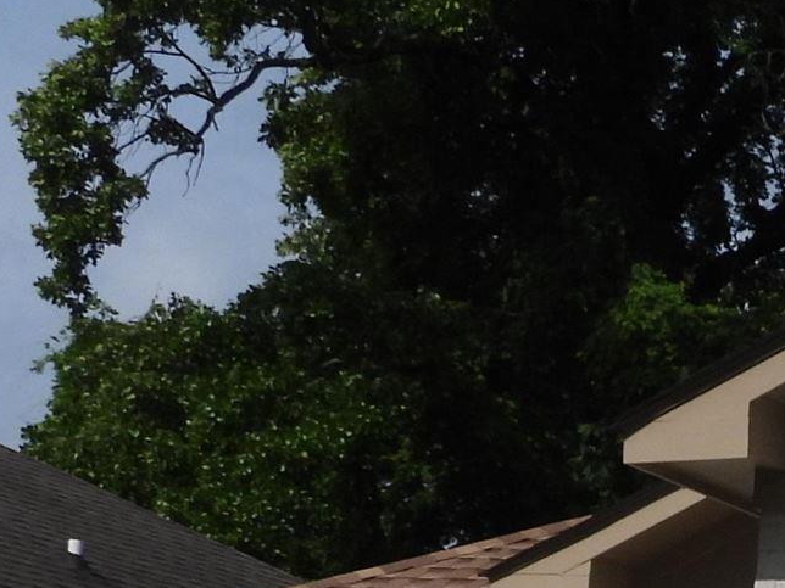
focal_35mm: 167
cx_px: 1446
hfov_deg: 11.0
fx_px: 3787
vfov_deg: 8.7
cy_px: 872
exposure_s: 1/1600
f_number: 5
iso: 100
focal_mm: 6.2
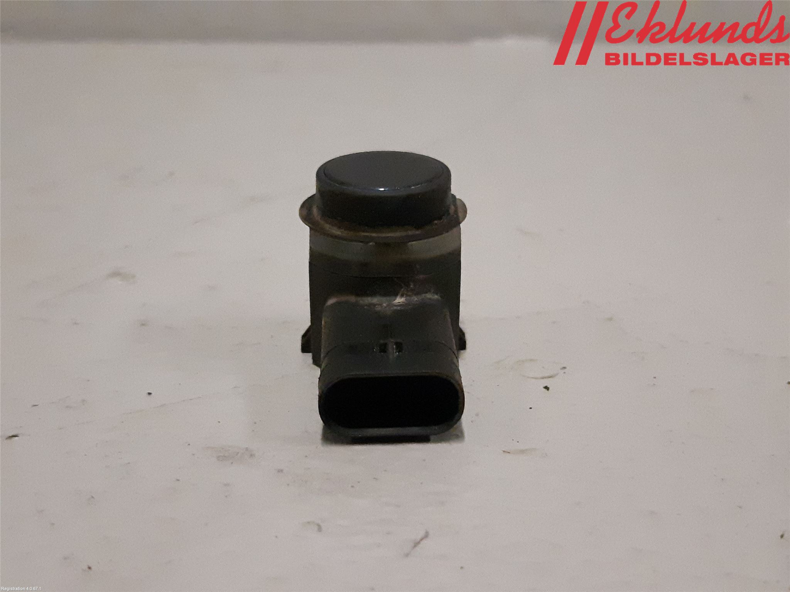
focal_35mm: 26
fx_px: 593
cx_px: 395
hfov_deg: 67.3
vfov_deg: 53.1
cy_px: 296
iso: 800
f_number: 1.7
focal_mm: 3.93
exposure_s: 1/329
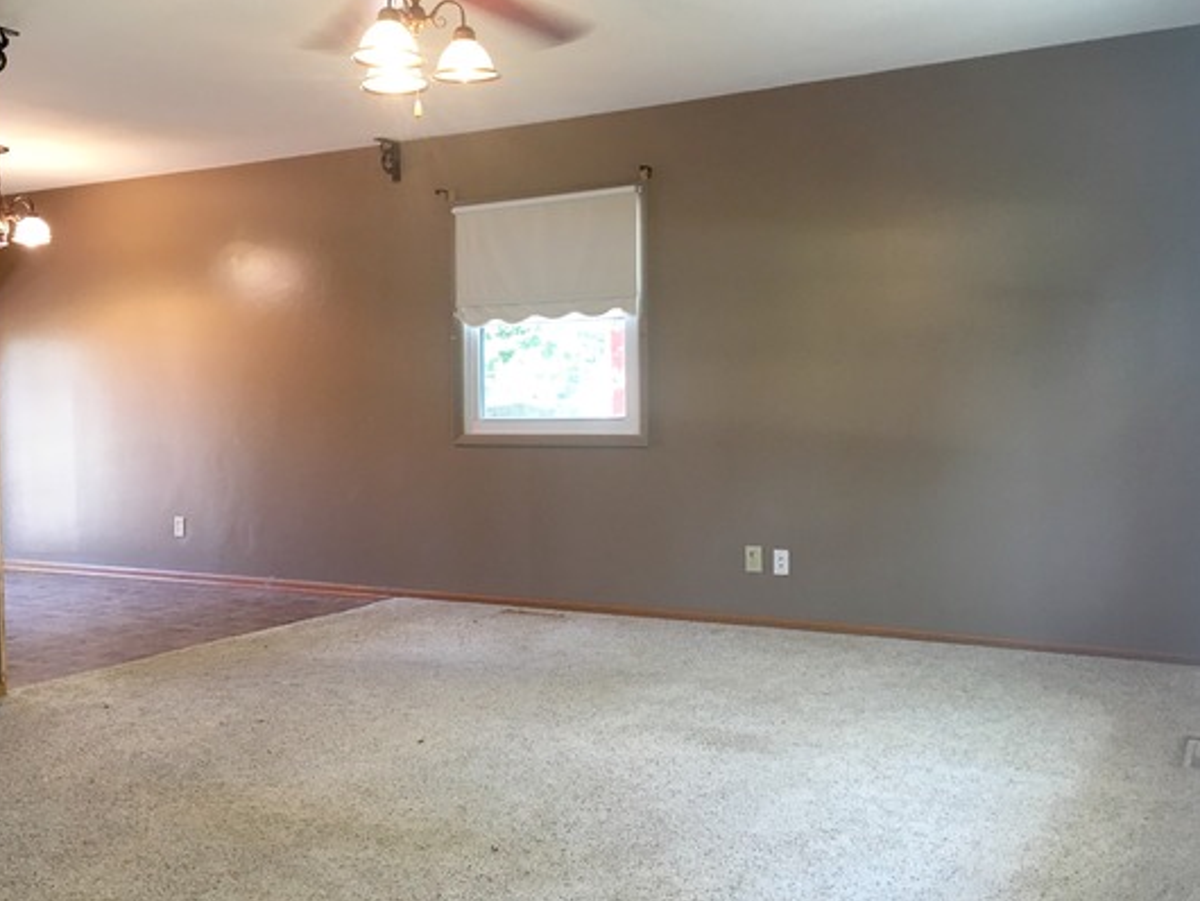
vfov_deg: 40.7
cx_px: 557
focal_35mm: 35
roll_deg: +0.5
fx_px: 1214
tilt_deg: -2.9
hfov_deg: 52.6
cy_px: 471
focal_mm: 4.15
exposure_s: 1/30
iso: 80
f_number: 2.2
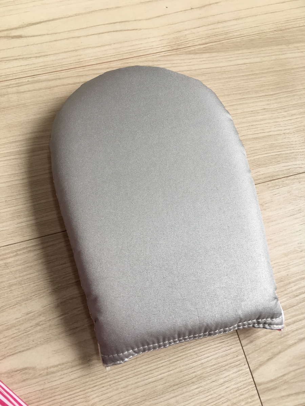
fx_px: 341
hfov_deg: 48.2
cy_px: 203
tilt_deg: -65.7
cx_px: 152
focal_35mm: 29
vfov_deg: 61.7
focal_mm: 4.15
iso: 25
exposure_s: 1/60
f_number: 2.2
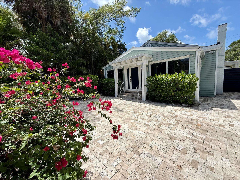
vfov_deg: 85.7
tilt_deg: -5.5
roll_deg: +2.6
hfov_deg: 102.1
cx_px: 120
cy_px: 90
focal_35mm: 14
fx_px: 97
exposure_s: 1/2841
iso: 50
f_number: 2.2
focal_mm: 2.22
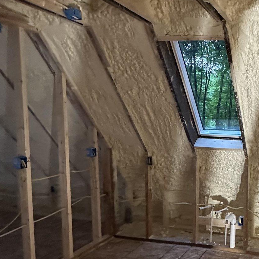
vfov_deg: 48.3
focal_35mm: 34
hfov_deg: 42.1
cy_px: 149
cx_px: 258
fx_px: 288
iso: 640
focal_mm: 2.22
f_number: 2.2
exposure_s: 1/60
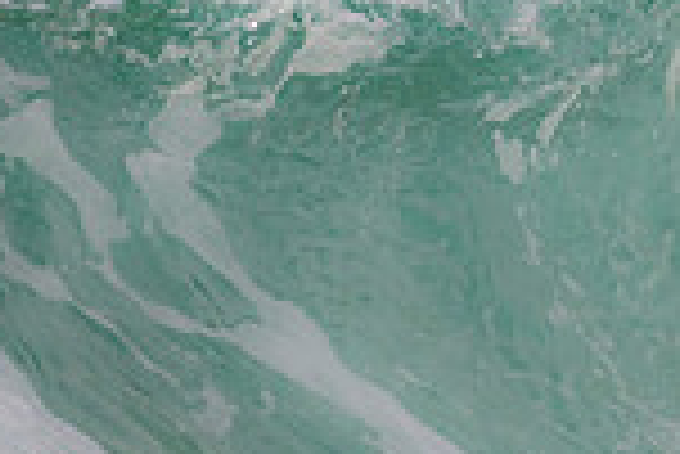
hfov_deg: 0.7
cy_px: 20
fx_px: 58233
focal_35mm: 3080
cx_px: 1274
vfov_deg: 0.4
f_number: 11
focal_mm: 800
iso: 2000
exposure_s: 1/2000
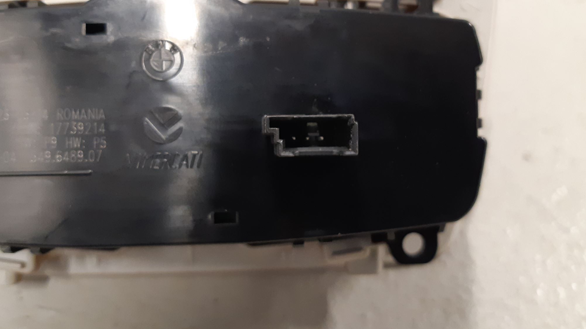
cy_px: 135
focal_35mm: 29
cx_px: 295
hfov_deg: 66.1
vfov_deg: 40.0
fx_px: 451
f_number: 1.7
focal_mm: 3.93
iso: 200
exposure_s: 1/25
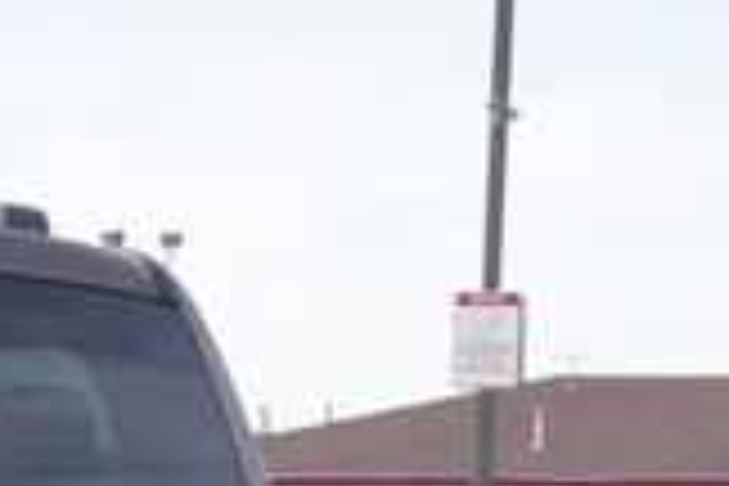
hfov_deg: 9.8
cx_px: 122
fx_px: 4232
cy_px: 1318
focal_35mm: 209
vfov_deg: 6.2
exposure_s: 1/160
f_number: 6.3
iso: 100
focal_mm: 22
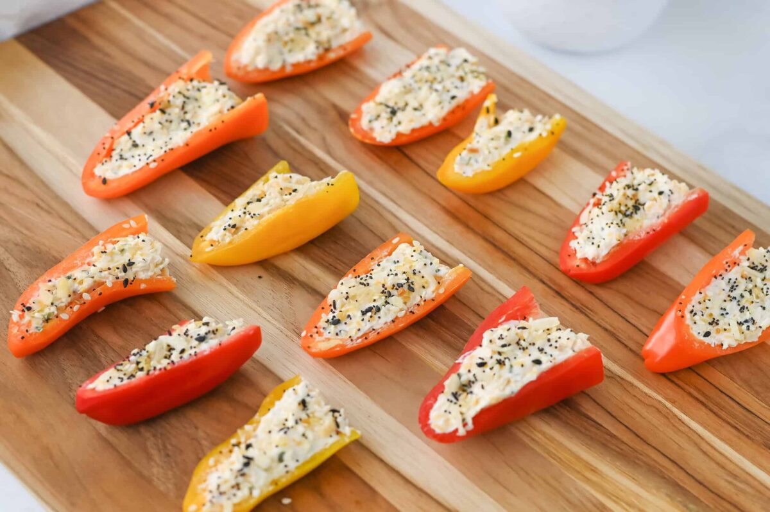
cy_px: 256
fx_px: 1069
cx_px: 385
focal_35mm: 50
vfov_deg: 26.9
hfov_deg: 39.6
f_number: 5.6
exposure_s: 1/200
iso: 450
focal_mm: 50
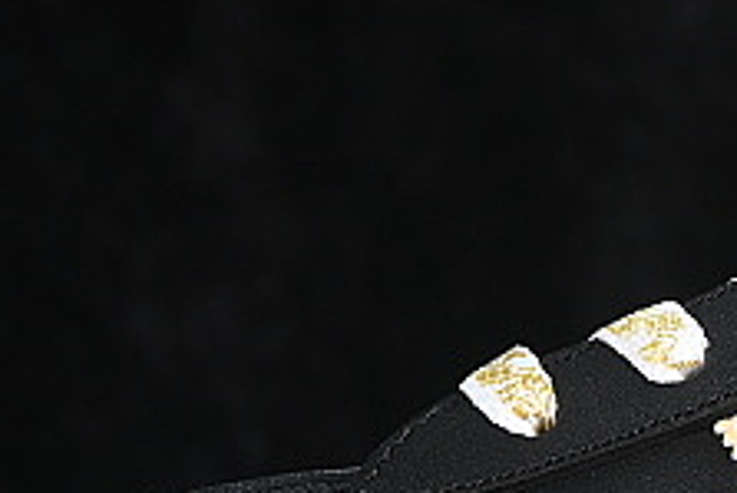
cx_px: 1177
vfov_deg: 3.8
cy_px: 189
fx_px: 7436
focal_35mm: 363
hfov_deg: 5.6
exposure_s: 1/60
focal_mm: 50
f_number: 6.3
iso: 160
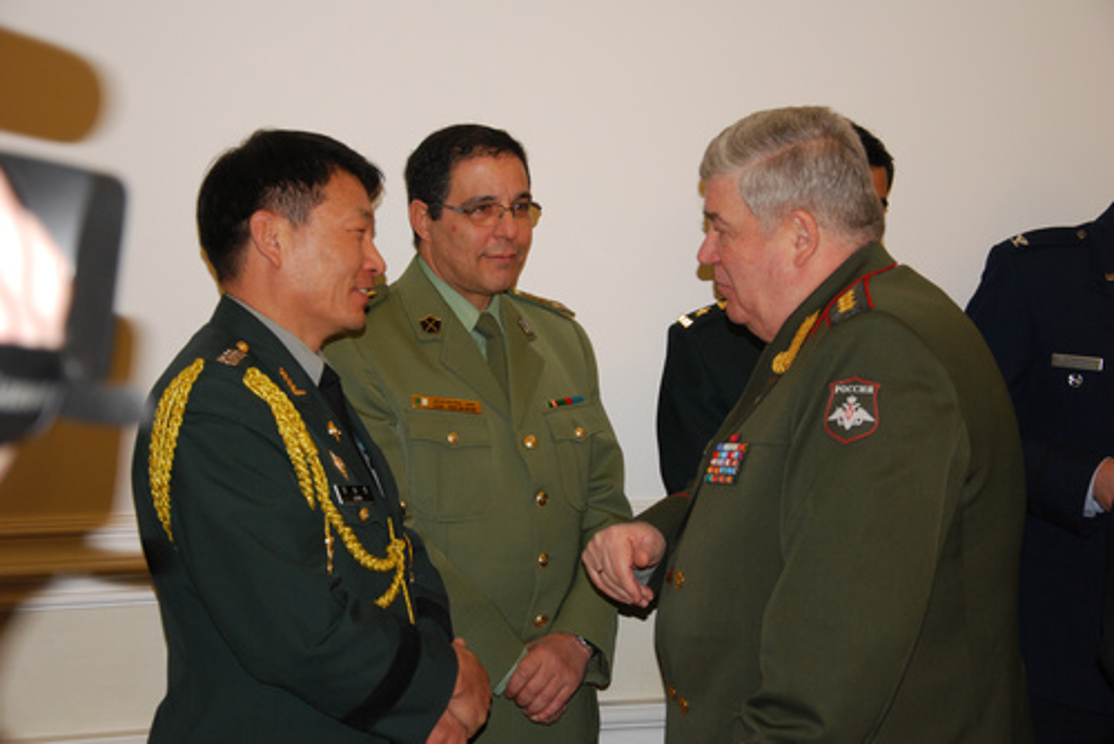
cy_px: 372
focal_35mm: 72
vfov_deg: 19.0
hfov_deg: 28.1
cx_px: 557
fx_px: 2229
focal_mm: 48
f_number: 5
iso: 400
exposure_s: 1/40
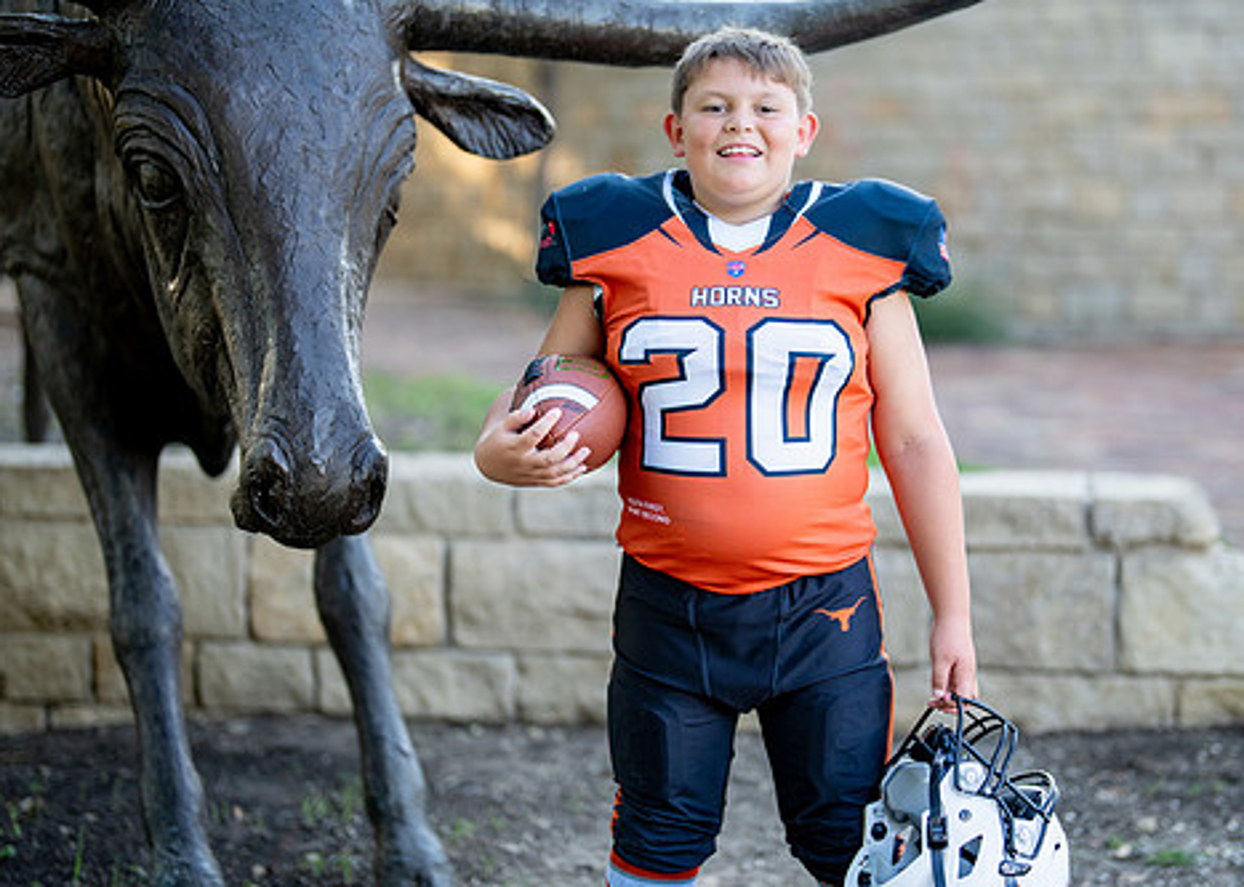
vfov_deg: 19.8
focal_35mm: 72
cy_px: 401
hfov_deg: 27.4
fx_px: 2542
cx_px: 757
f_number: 1.2
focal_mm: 50
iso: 200
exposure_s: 1/1000
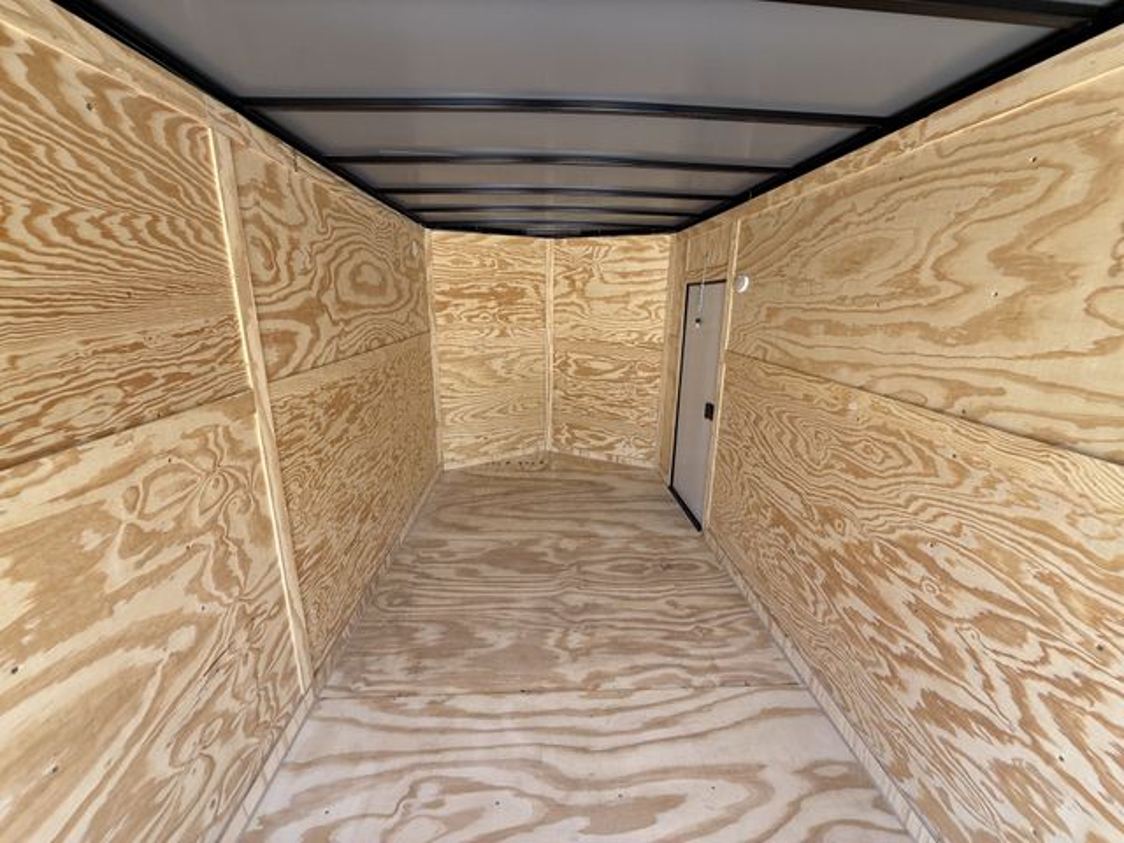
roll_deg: +1.6
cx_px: 562
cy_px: 422
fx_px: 455
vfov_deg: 85.7
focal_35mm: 14
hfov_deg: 102.1
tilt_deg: -11.9
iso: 50
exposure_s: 1/99
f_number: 2.2
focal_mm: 2.22
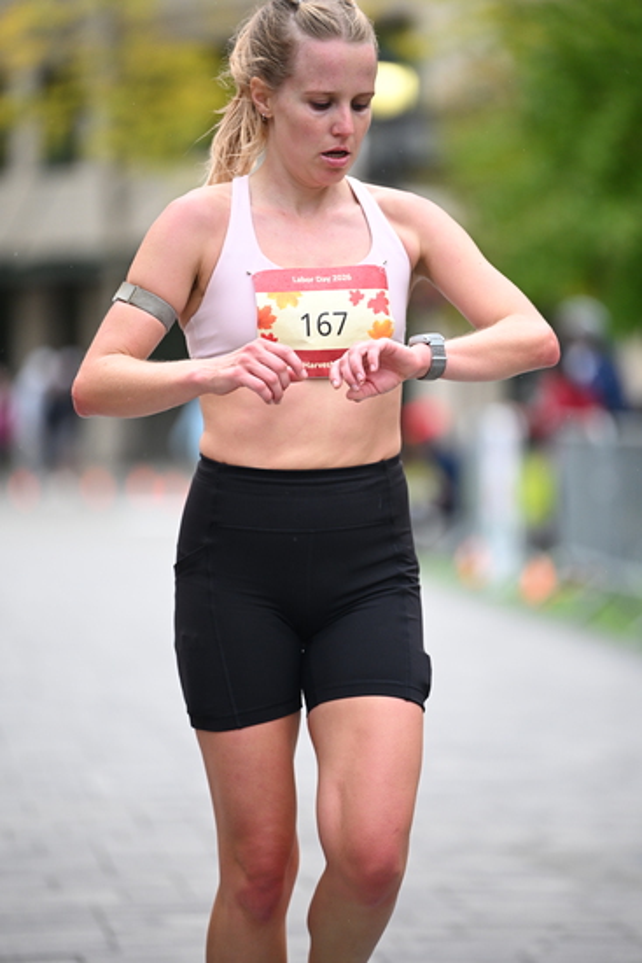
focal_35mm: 200
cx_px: 321
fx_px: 5346
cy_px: 482
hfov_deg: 6.9
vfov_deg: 10.3
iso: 1250
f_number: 2.8
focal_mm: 200
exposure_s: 1/1600
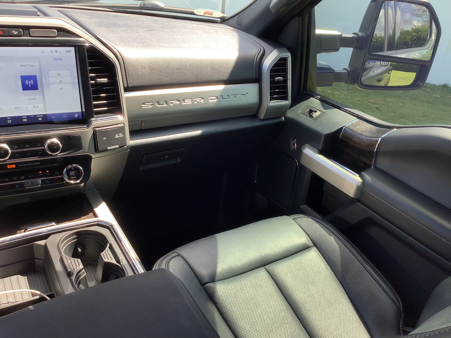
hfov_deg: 58.4
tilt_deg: -29.0
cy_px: 169
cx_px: 226
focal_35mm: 31
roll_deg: -8.9
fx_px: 404
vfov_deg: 45.4
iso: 50
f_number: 2.4
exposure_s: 1/120
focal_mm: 3.3
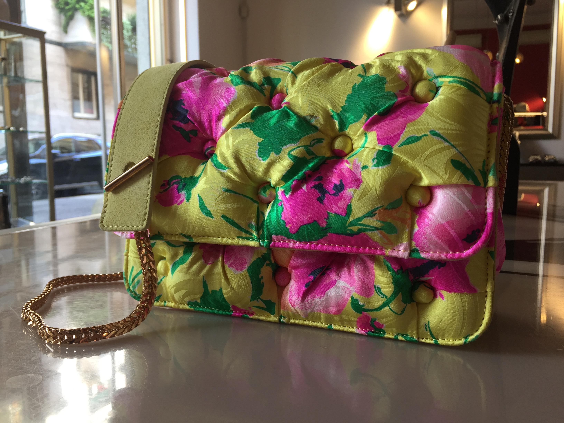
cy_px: 212
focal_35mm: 29
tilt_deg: -7.7
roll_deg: -0.7
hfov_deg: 61.7
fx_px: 472
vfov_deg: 48.2
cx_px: 282
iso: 32
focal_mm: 4.15
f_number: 2.2
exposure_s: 1/50
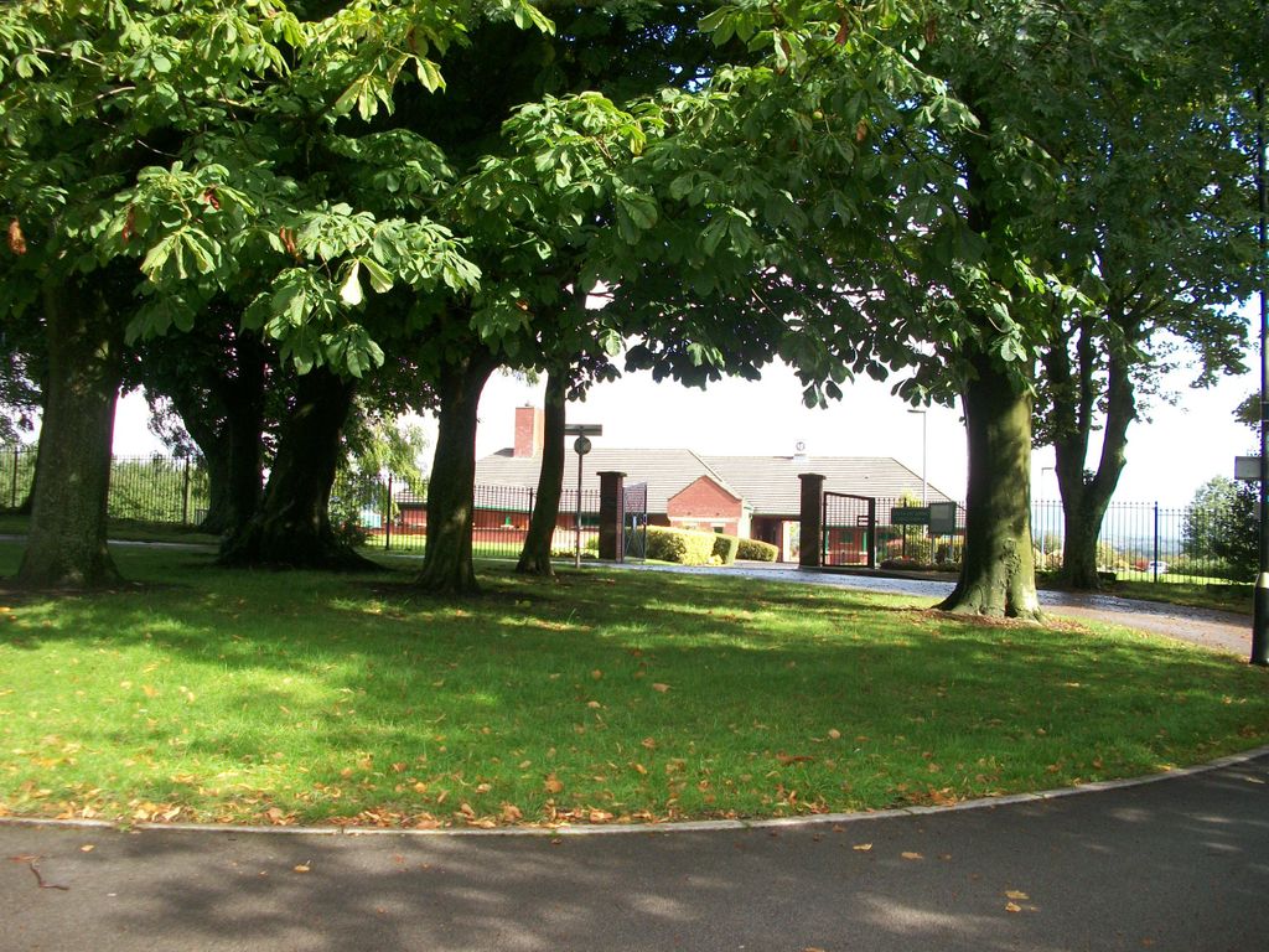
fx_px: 1283
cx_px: 634
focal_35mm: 35
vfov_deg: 40.7
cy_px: 476
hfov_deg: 52.6
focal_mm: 6.3
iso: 80
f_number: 3.1
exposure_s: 1/250
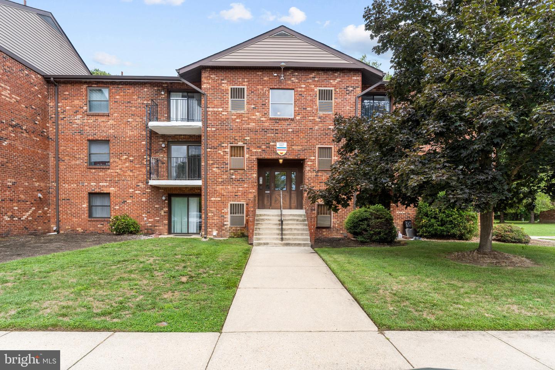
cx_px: 278
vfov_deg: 62.4
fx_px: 305
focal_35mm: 20
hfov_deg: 84.6
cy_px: 185
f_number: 7.1
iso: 200
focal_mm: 13.2
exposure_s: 1/320
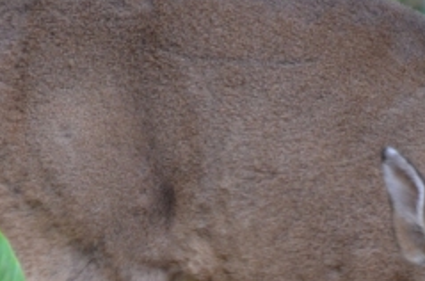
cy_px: 267
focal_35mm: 1257
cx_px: 267
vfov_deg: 1.1
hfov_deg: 1.6
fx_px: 14800
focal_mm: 250
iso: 1250
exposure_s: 1/125
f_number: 6.3
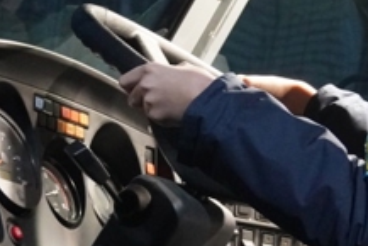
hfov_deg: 10.4
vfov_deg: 7.0
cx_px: 231
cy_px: 88
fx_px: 2015
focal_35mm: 197
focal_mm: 38
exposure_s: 1/25
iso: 6400
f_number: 5
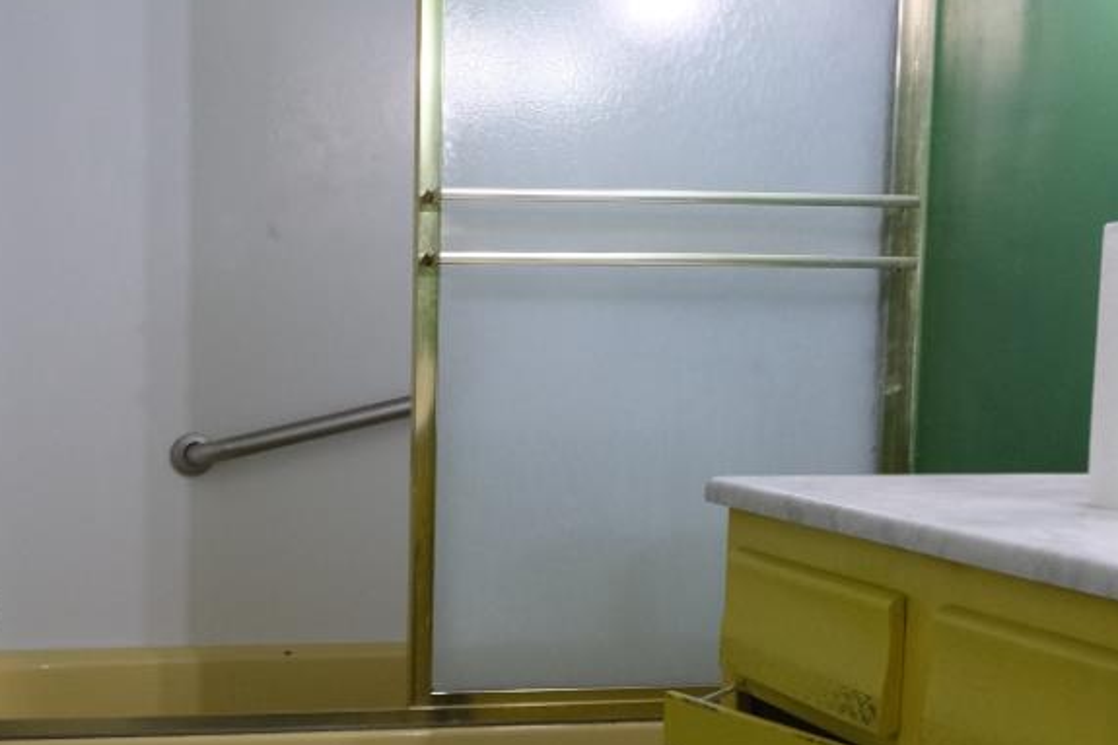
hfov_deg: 32.5
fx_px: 1863
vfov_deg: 22.4
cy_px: 547
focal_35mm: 60
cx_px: 231
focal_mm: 15
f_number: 3.5
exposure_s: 1/30
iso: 2000
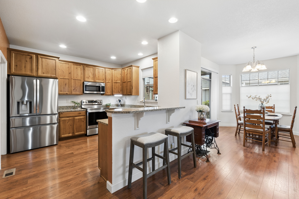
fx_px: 133
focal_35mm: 16
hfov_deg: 96.7
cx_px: 150
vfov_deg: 73.7
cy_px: 100
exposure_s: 1/6
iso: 640
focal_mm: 16
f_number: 11
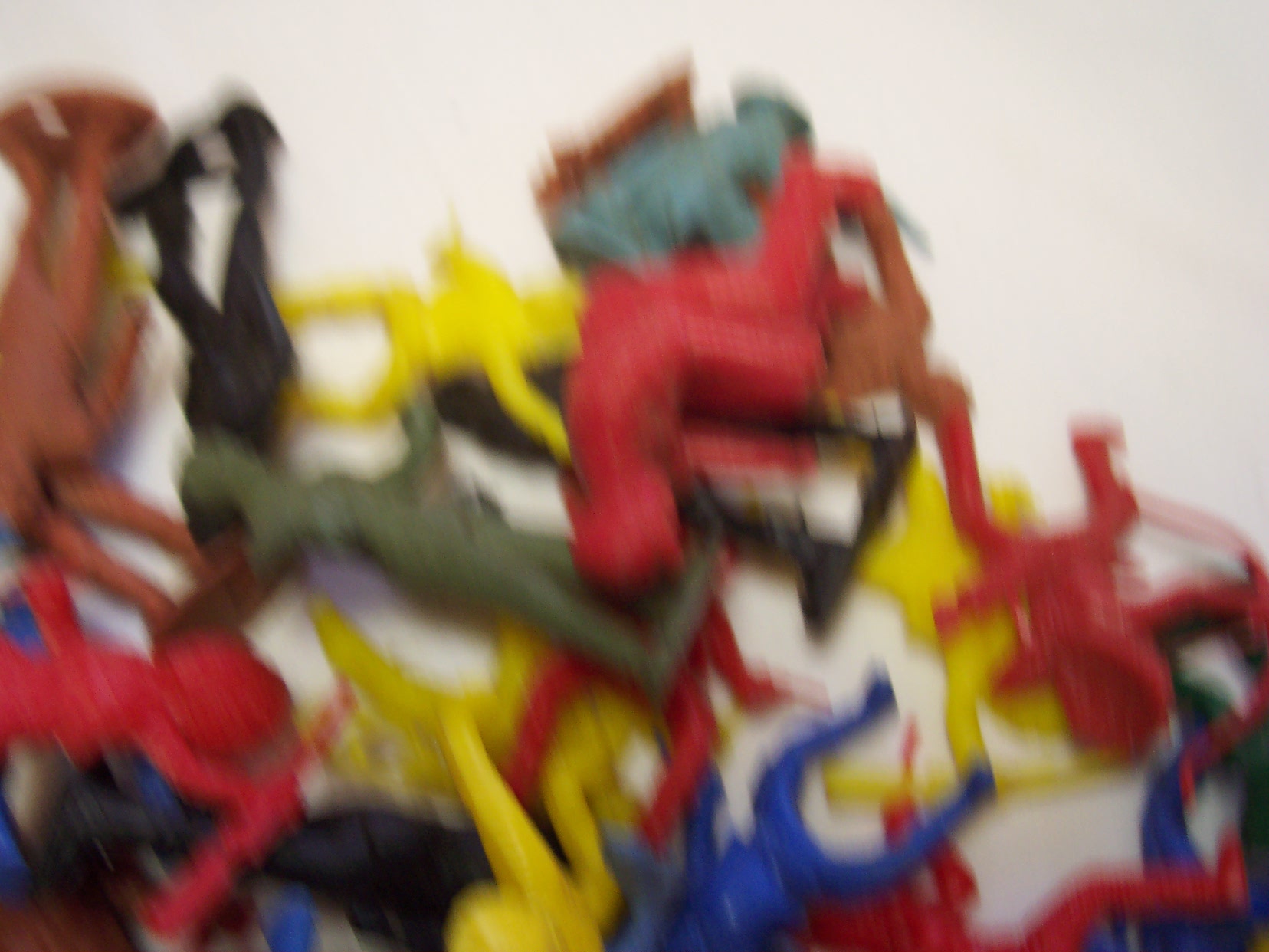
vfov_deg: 38.7
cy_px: 476
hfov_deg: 50.1
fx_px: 1356
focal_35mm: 37
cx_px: 634
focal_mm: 5.6
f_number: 2.8
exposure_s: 1/30
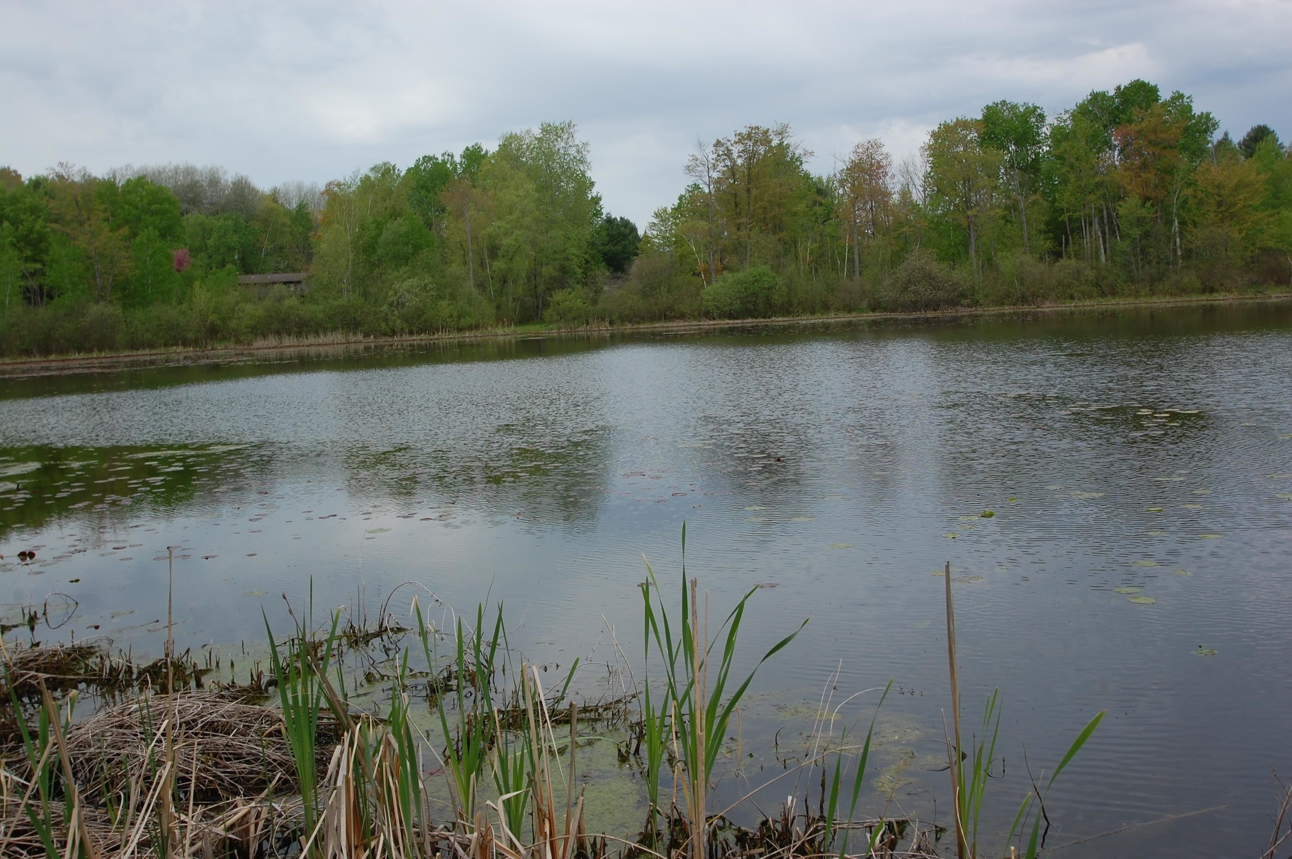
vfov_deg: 36.8
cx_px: 646
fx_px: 1291
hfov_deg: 53.2
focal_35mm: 36
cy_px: 430
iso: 200
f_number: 9
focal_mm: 24
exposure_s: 1/250
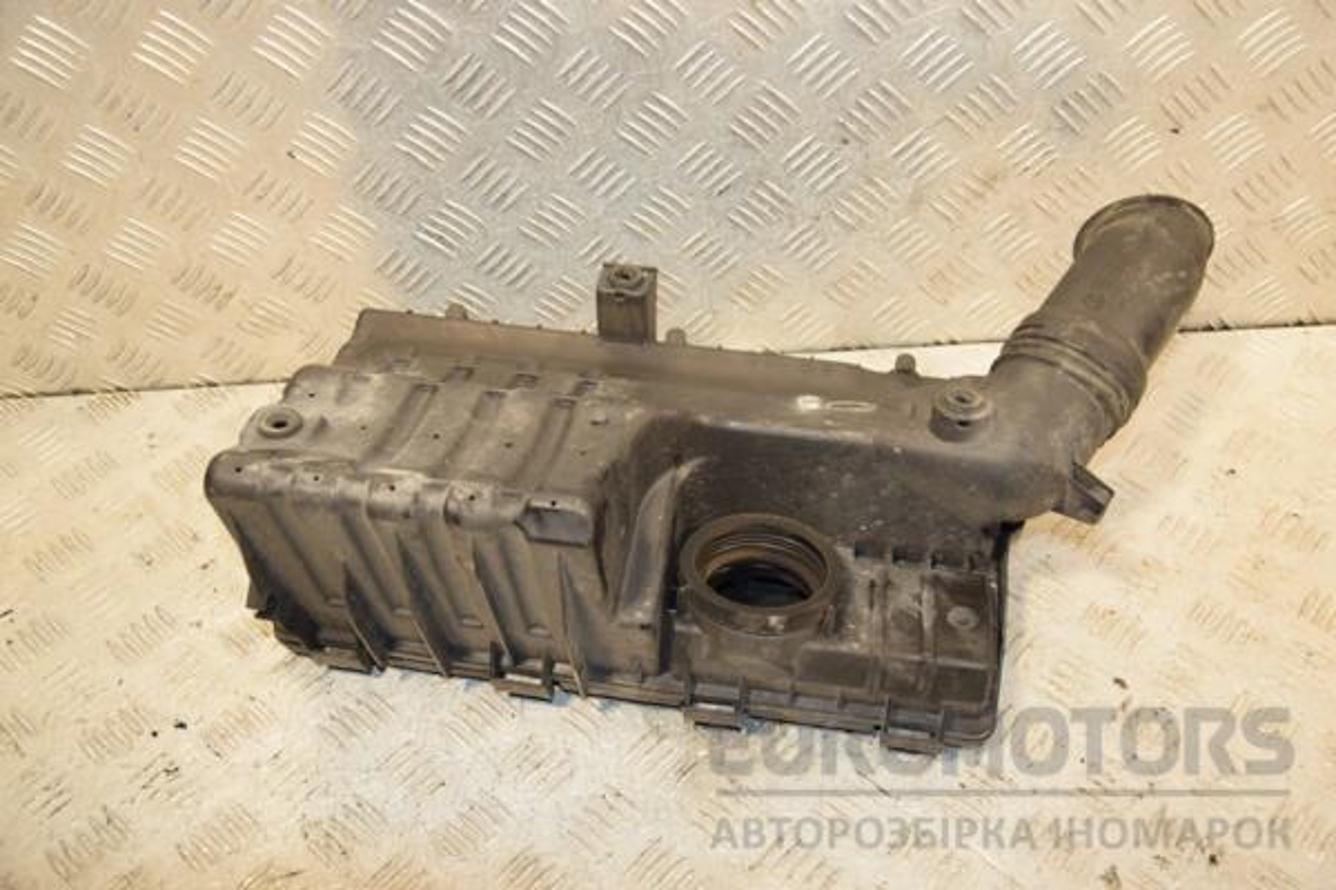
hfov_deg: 53.1
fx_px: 1336
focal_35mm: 36
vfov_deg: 36.9
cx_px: 668
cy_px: 445
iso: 800
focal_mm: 24
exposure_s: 1/200
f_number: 5
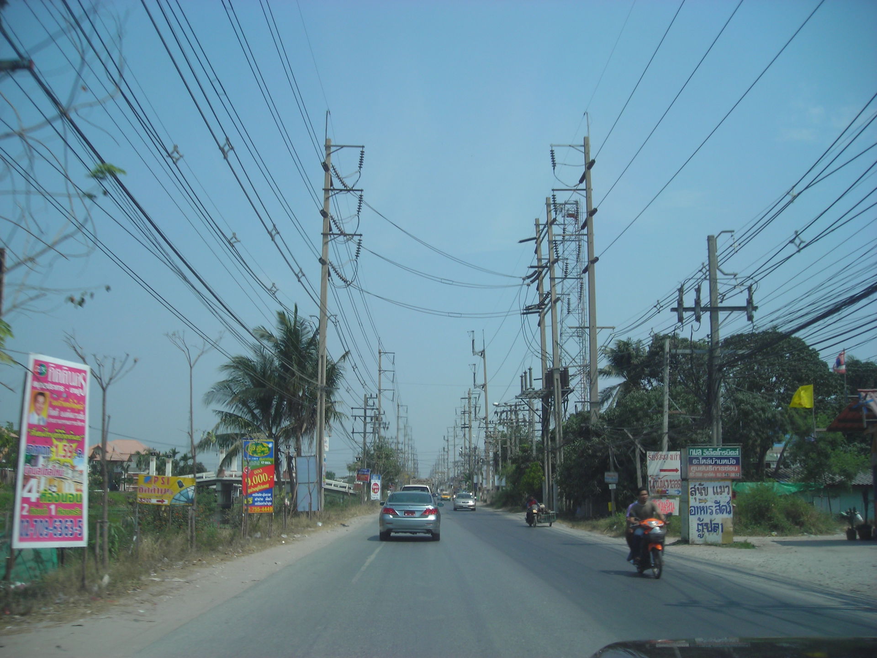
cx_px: 438
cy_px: 329
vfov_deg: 37.7
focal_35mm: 38
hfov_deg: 49.0
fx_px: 963
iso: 50
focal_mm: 6.3
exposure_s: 1/146
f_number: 6.4
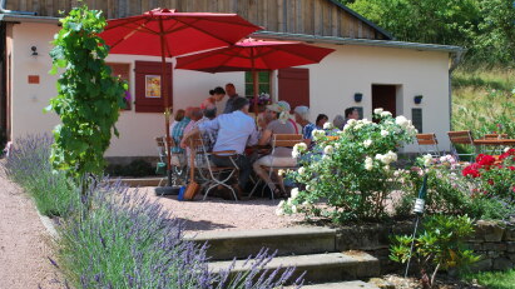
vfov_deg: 26.5
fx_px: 614
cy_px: 124
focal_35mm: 45
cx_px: 261
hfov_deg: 45.5
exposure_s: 1/200
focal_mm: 28
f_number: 7.1
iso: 100
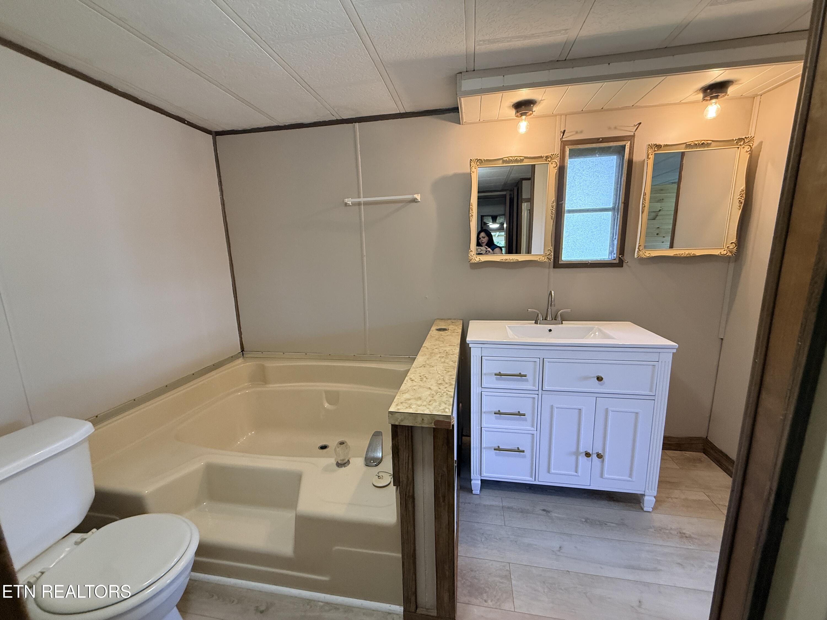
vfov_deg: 85.7
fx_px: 334
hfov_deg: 102.1
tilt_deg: -11.4
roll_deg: +1.1
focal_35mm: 14
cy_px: 310
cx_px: 414
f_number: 2.2
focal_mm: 2.22
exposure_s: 1/120
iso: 250
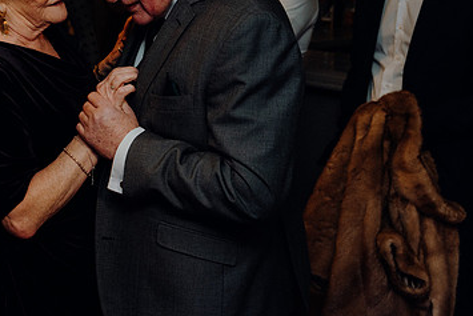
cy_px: 63
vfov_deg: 21.7
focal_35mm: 62
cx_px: 121
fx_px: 815
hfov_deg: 31.8
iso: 2500
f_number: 3.5
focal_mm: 38
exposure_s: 1/160
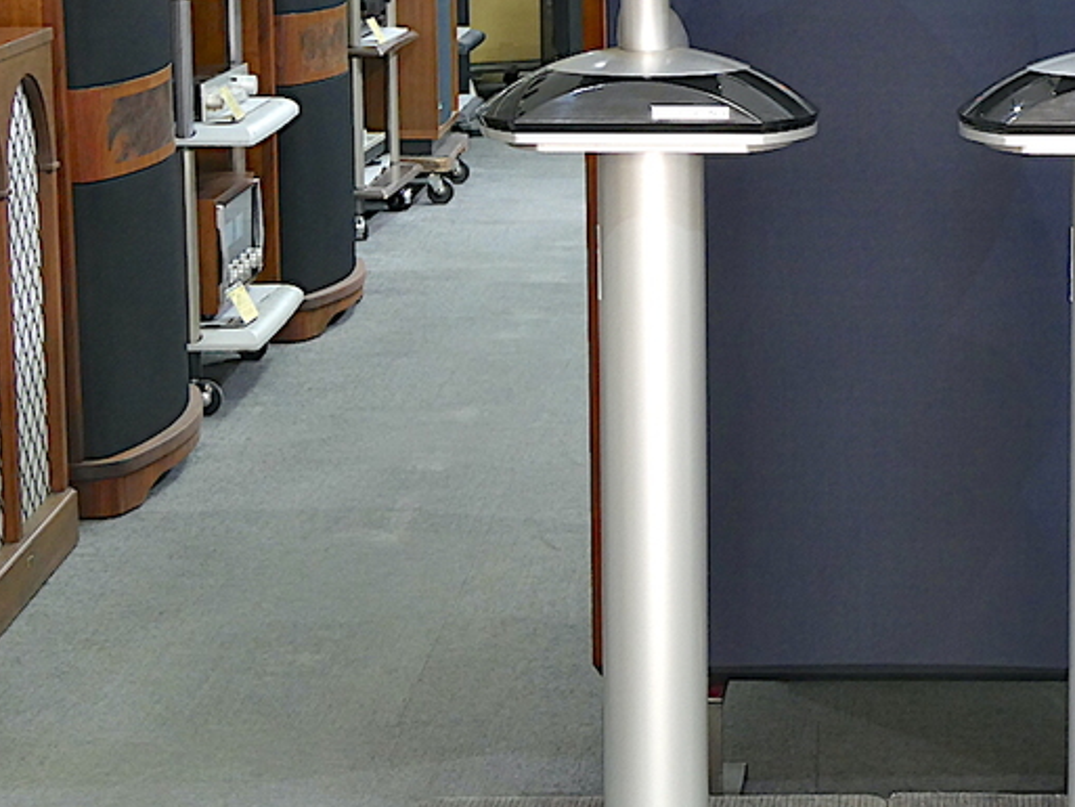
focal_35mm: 101
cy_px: 325
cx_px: 882
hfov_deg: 19.2
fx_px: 3137
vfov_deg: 14.6
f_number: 4.1
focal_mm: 9.6
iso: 200
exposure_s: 1/6
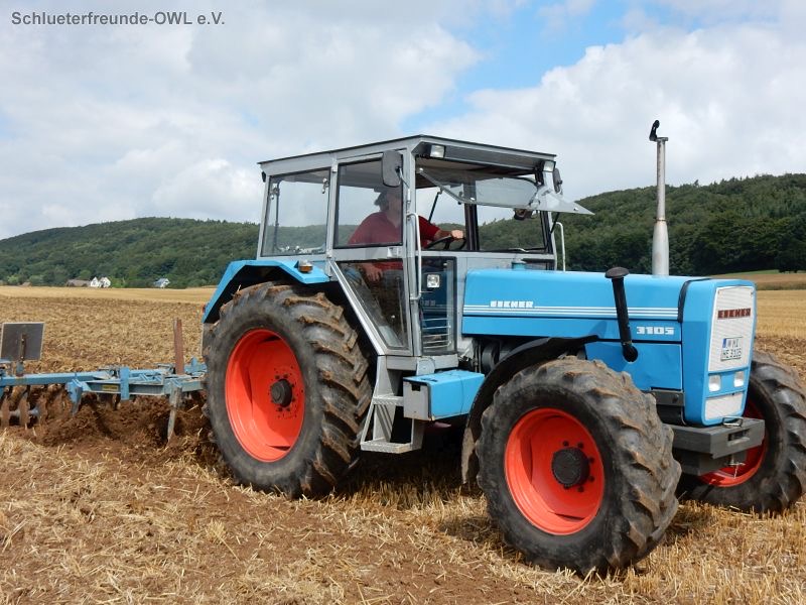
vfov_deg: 33.6
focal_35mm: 43
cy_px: 302
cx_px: 403
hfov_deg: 43.9
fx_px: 1001
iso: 125
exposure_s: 1/1000
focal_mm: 7.6
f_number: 4.2
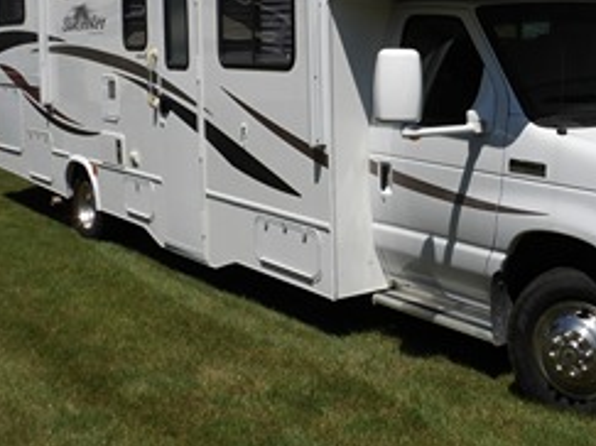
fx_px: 964
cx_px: 441
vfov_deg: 25.6
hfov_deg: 33.7
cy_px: 88
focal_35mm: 56
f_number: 5.6
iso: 100
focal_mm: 6.2
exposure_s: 1/935
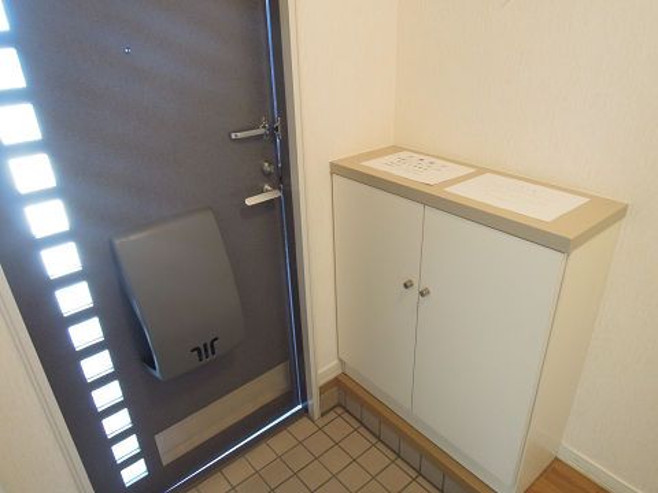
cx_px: 329
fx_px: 456
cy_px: 246
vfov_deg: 56.8
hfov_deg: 71.6
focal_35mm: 24
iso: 400
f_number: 2.8
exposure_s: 1/13
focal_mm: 4.3
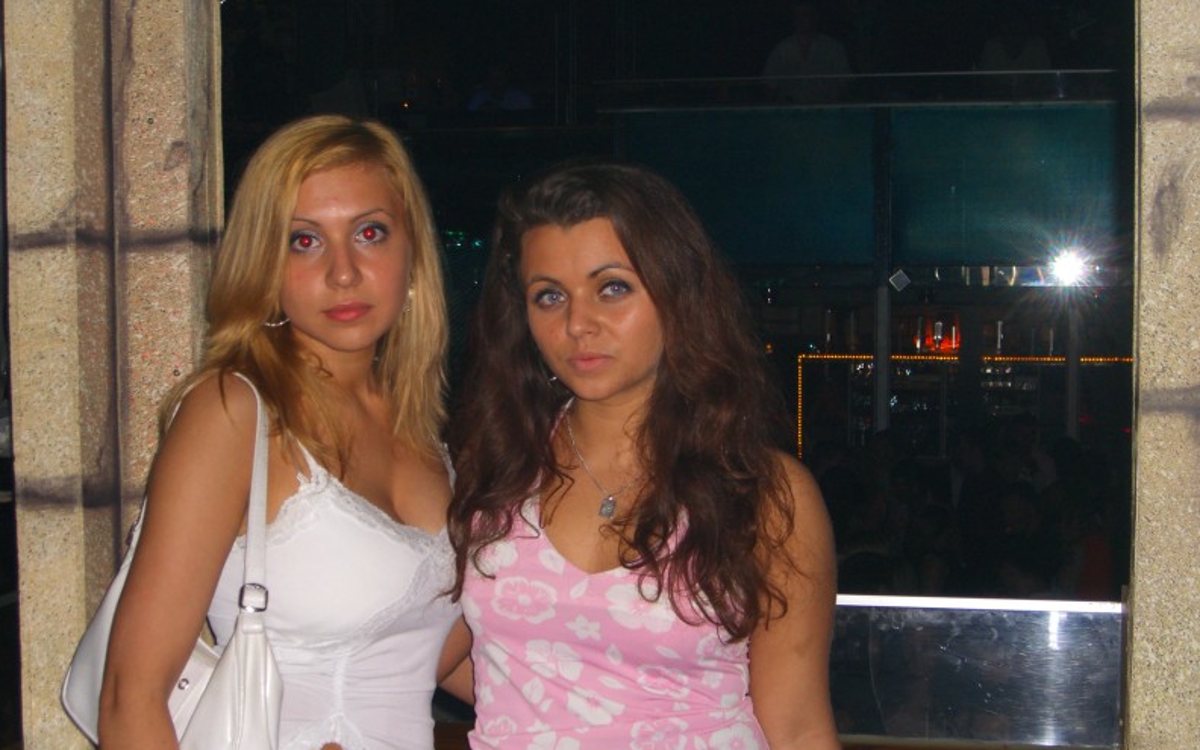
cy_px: 444
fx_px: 1995
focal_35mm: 61
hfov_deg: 33.5
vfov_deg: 21.3
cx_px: 595
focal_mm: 11.8
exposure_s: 1/60
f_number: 3.6
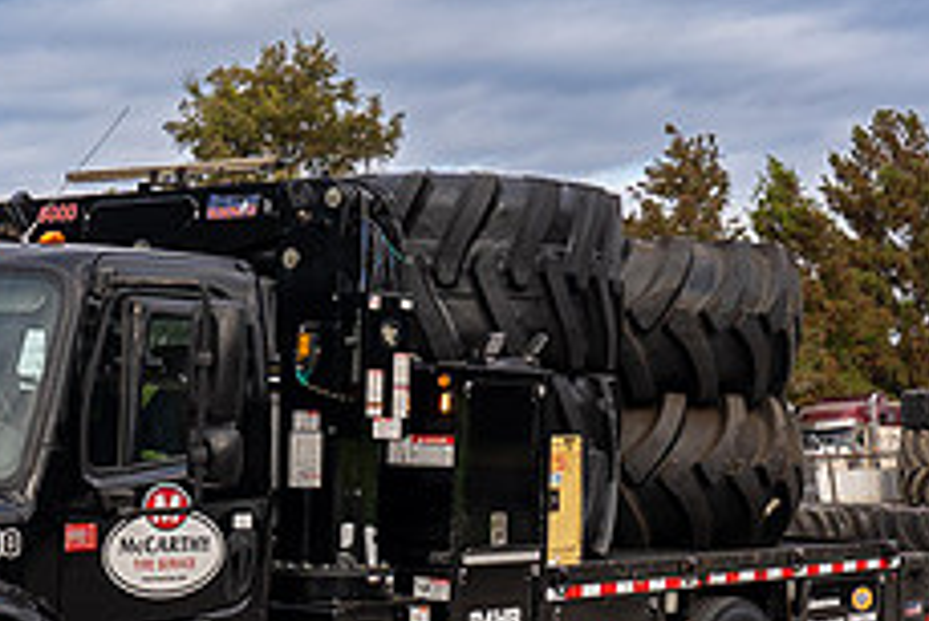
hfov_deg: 24.5
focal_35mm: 81
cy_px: 501
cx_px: 142
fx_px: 2091
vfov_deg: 16.7
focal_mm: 32
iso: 100
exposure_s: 1/100
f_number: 6.3
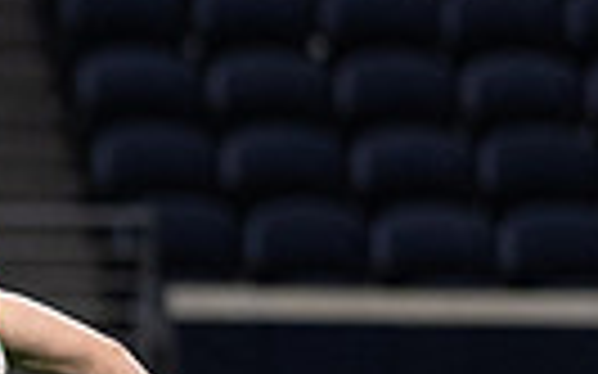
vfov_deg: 1.2
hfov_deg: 2.0
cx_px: -355
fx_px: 17447
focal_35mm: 1071
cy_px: 623
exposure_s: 1/1250
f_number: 1.8
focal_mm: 135
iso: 1000
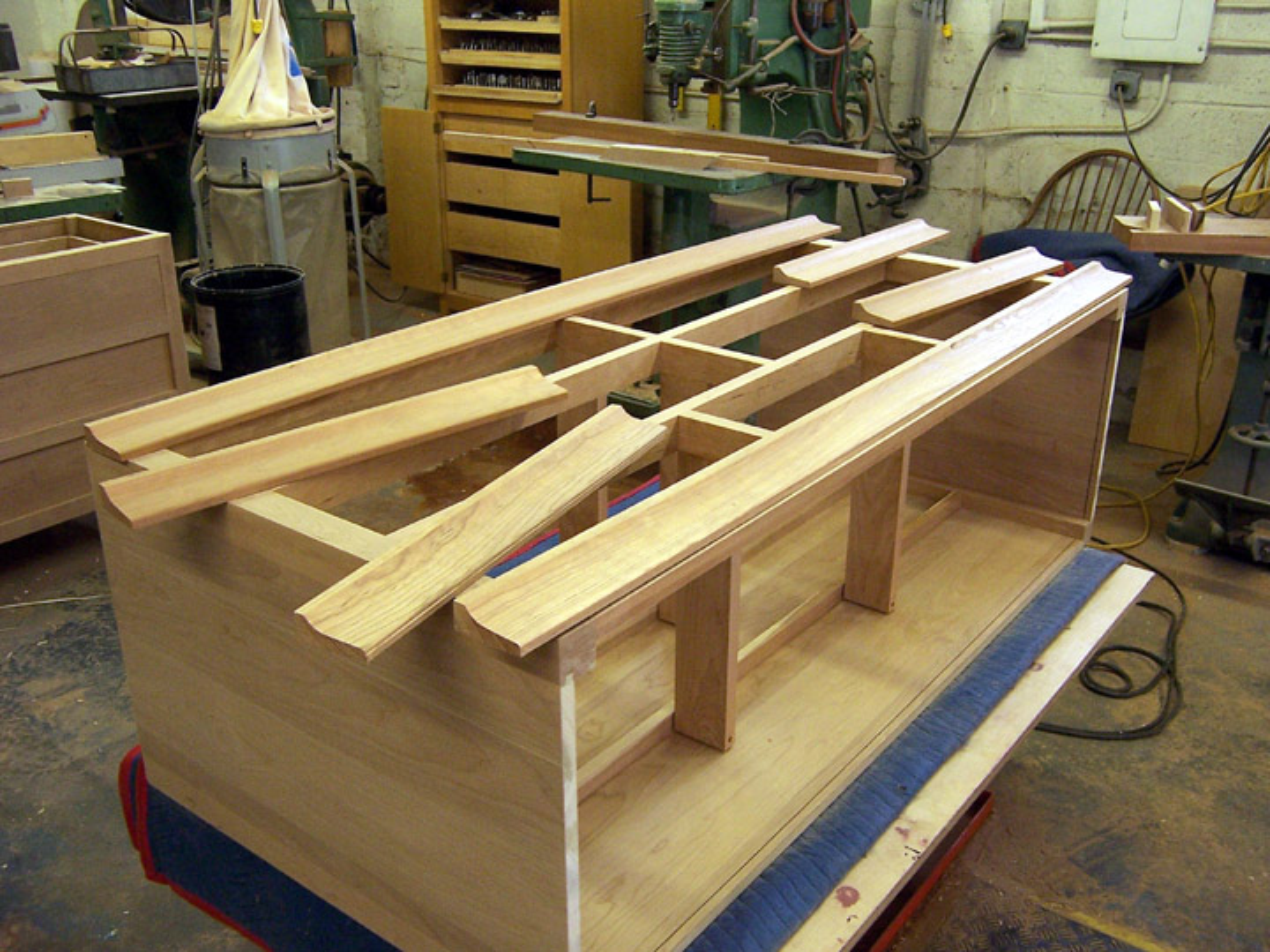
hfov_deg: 55.4
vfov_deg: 42.9
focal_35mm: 33
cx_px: 635
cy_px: 476
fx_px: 1211
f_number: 3.4
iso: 140
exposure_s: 1/30
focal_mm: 5.5
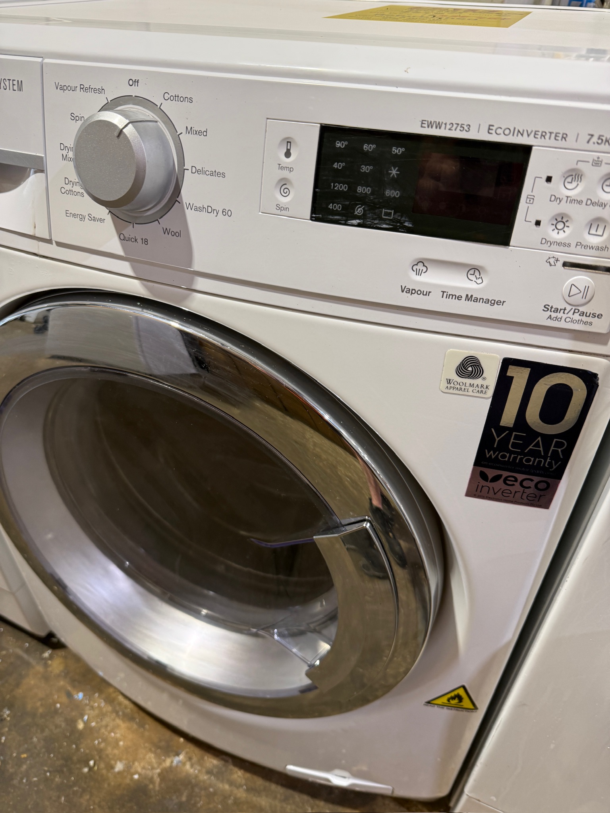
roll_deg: -0.9
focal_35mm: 24
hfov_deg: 56.8
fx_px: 564
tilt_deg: -37.4
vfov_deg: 71.6
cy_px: 406
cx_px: 305
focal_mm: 6.76
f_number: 1.78
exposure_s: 1/50
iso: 125
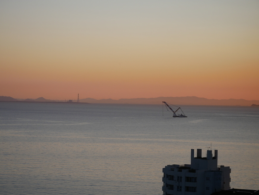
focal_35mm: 100
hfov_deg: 19.6
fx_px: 749
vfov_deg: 14.8
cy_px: 98
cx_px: 130
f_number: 6.3
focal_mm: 50
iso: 200
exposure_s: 1/250
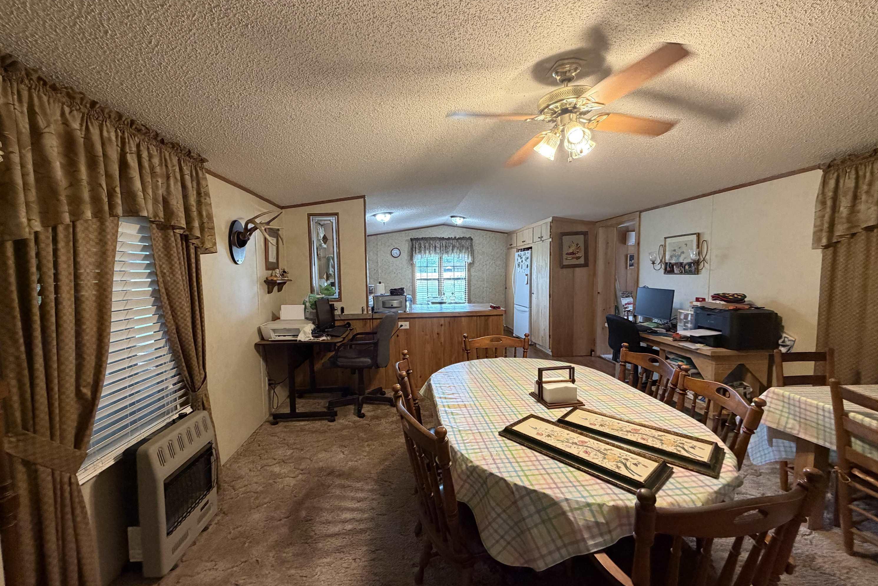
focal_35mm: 15
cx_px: 433
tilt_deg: -1.6
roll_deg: +0.5
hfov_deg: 100.4
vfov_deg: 77.3
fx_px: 366
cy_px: 299
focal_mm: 2.22
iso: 400
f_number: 2.2
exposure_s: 1/60
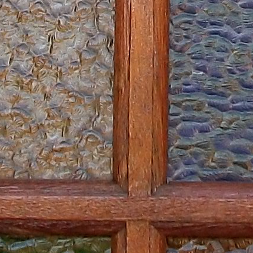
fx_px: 1993
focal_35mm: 241
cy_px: -277
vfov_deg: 7.0
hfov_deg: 7.3
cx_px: 189
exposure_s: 1/125
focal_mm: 5.7
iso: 80
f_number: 2.9
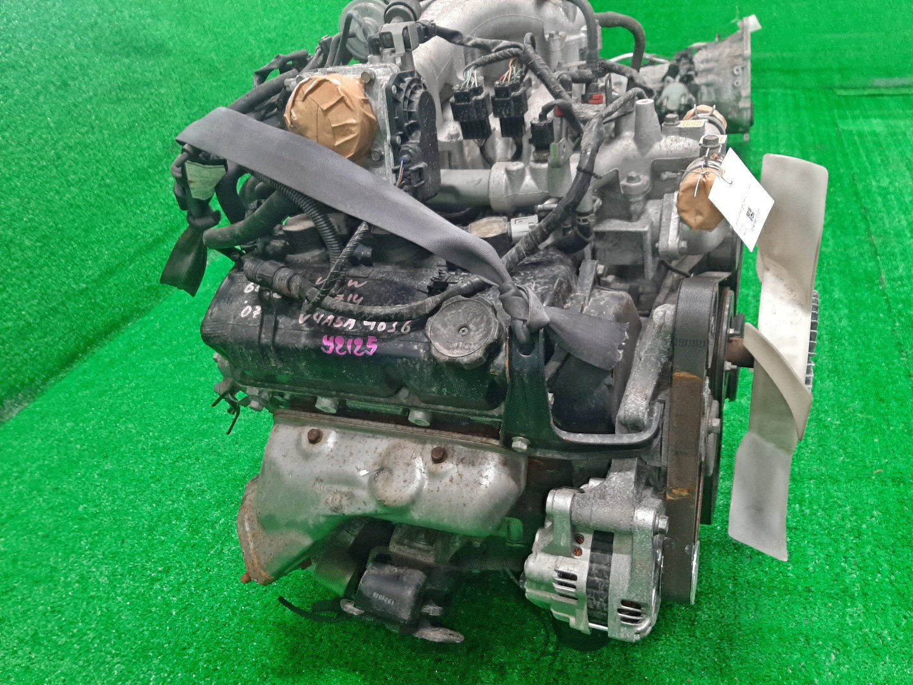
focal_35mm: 26
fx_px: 686
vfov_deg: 53.1
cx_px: 456
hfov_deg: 67.3
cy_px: 342
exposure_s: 1/50
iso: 156
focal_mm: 3.93
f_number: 1.7
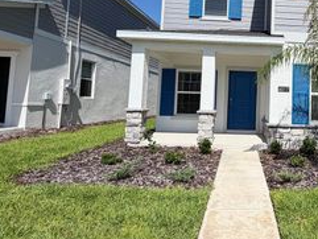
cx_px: 263
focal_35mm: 29
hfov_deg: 56.3
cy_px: 84
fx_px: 267
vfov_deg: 47.6
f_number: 2.2
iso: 20
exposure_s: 1/928
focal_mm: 2.22
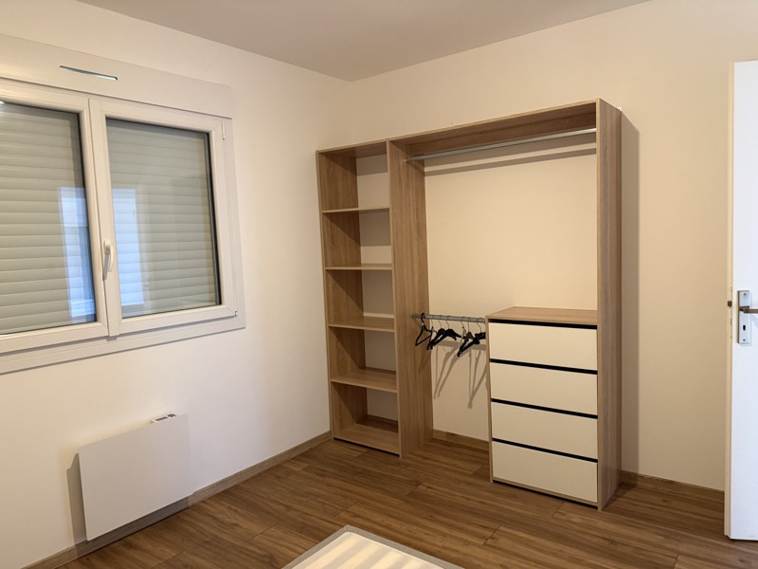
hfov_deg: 71.6
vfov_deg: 56.8
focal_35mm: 24
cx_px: 379
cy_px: 284
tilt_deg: -2.5
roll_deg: +4.5
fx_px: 526
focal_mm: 6.76
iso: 400
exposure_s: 1/50
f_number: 1.78
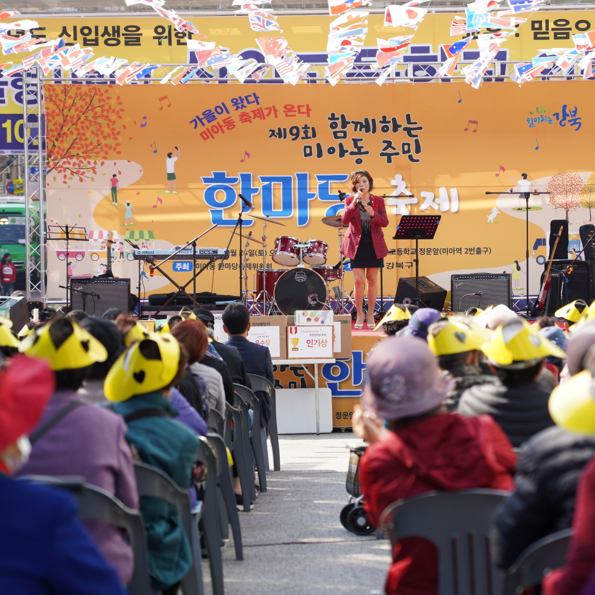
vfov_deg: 12.9
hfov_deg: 12.9
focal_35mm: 135
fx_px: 2625
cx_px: 365
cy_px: 298
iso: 100
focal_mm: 105
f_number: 4.5
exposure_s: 1/200
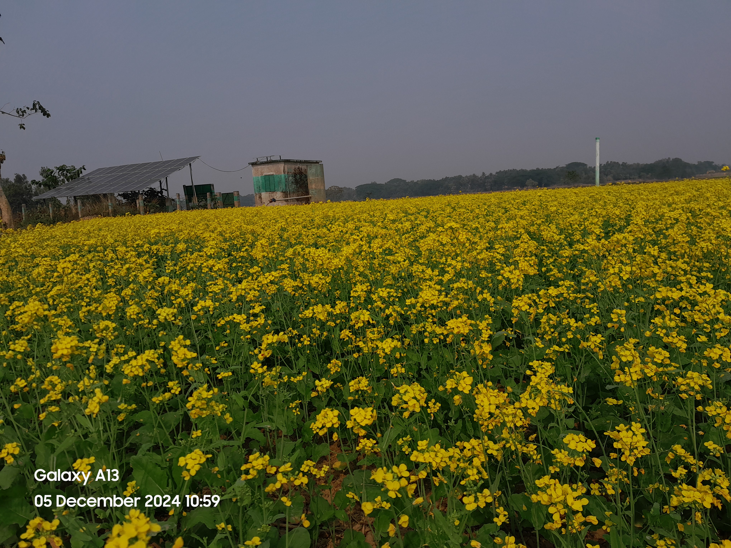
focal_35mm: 27
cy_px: 274
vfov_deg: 51.4
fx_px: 570
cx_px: 366
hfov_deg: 65.3
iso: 40
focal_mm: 4
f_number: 1.8
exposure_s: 1/1124
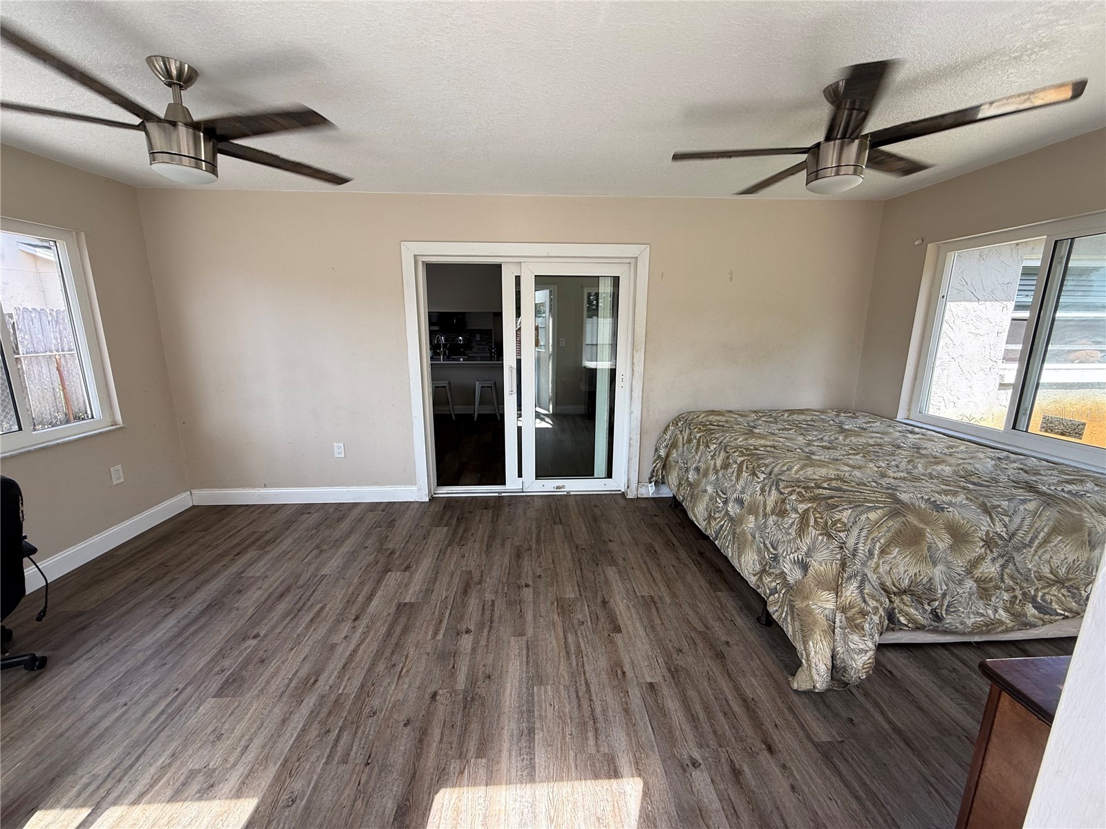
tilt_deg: -12.4
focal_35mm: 14
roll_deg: -0.6
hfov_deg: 102.1
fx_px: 447
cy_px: 414
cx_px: 553
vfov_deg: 85.7
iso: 50
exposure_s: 1/127
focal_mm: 2.22
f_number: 2.2
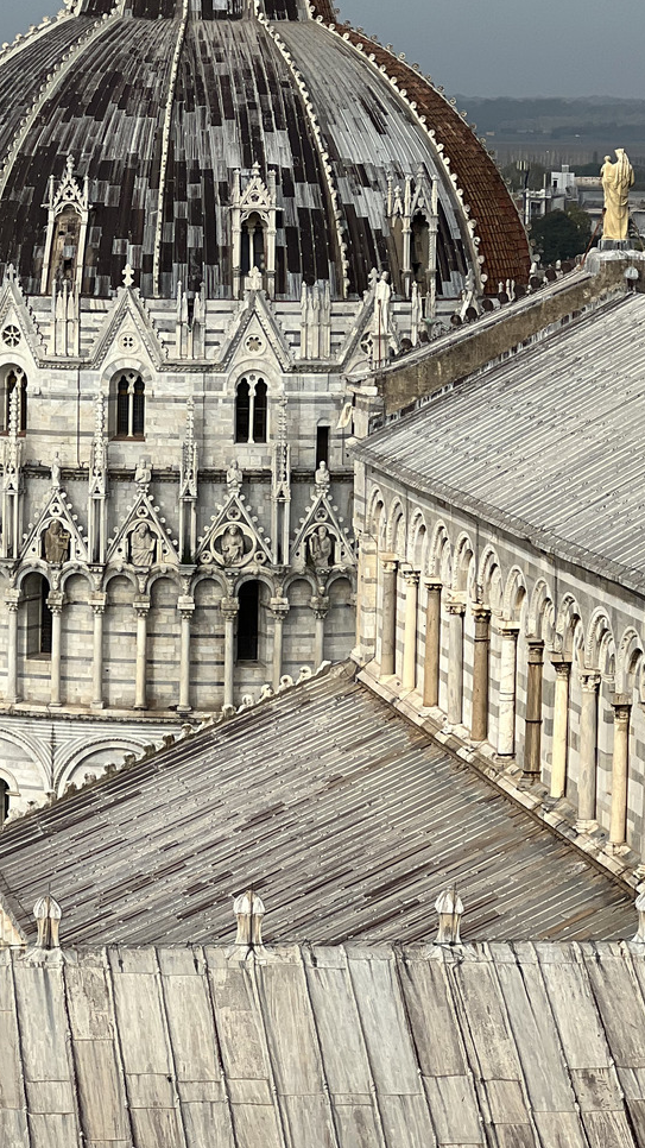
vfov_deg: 15.5
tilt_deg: -5.8
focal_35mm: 139
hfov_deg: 8.7
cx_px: 175
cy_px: 544
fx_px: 4229
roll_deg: -0.9
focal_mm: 9
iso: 32
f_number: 2.8
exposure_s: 1/1054
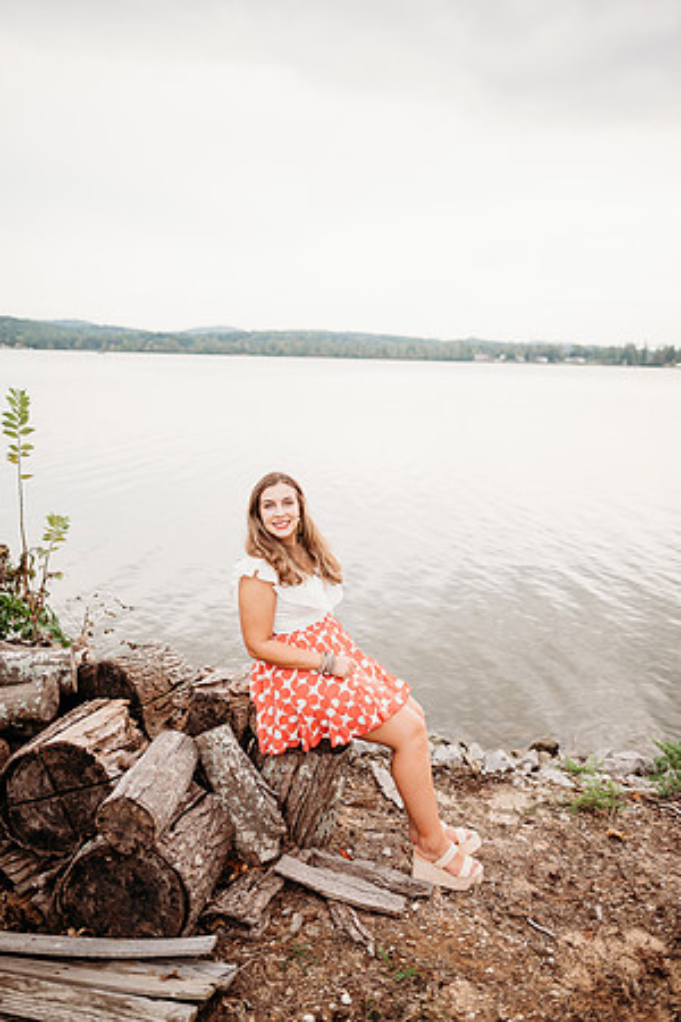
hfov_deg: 53.1
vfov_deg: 73.7
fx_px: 681
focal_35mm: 24
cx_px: 340
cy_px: 511
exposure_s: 1/500
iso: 200
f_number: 2.2
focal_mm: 24
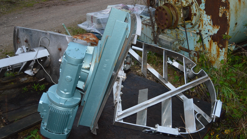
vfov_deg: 33.7
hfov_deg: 56.6
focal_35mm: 35
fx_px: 229
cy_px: 73
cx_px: 125
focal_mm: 22
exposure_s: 1/60
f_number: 3.5
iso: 560
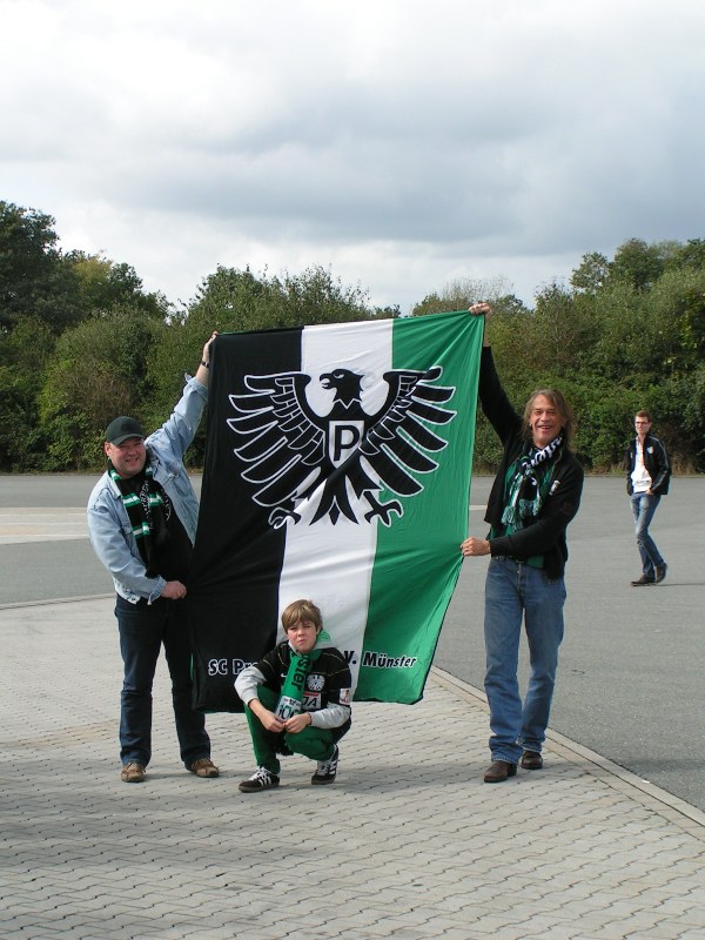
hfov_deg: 19.6
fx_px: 2037
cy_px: 470
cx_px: 352
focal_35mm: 75
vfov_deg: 26.0
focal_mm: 11.5
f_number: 5
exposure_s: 1/400
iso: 50
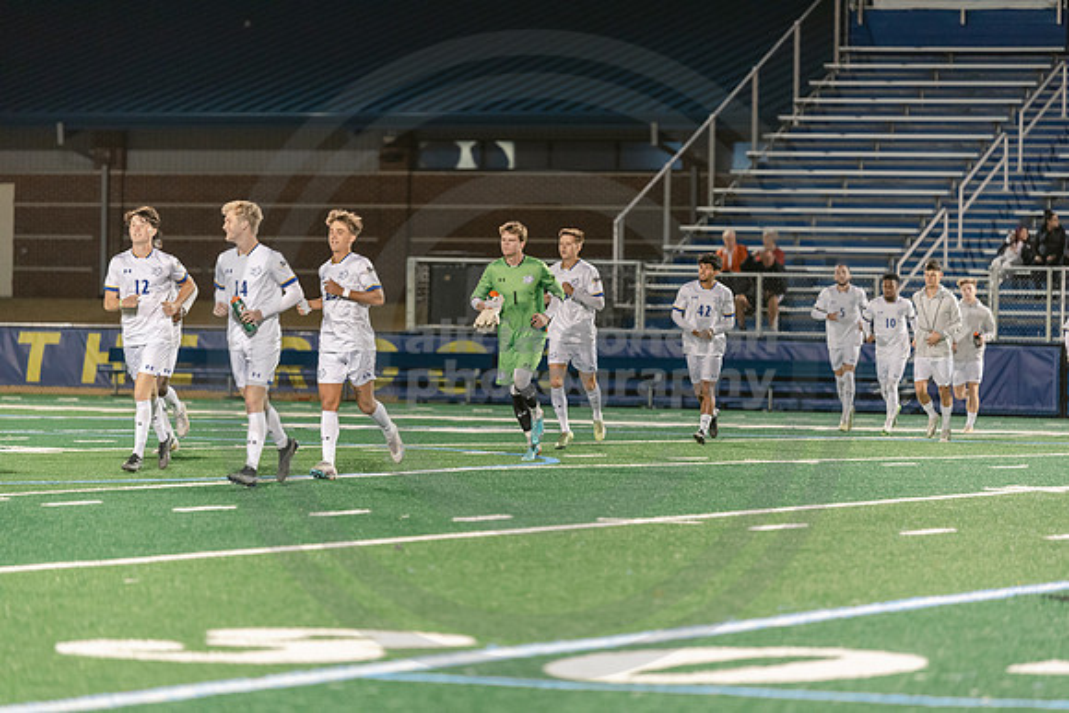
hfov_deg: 10.3
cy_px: 356
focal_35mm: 200
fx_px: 5940
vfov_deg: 6.9
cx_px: 534
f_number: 2.8
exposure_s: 1/400
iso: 2500
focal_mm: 200
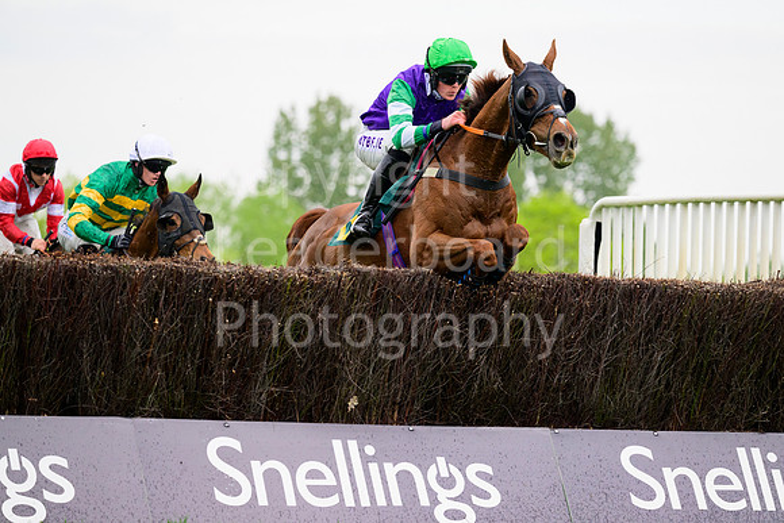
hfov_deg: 8.2
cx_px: 392
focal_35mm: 250
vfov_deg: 5.5
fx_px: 5445
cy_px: 262
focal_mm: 250
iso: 1600
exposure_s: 1/1600
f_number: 5.6
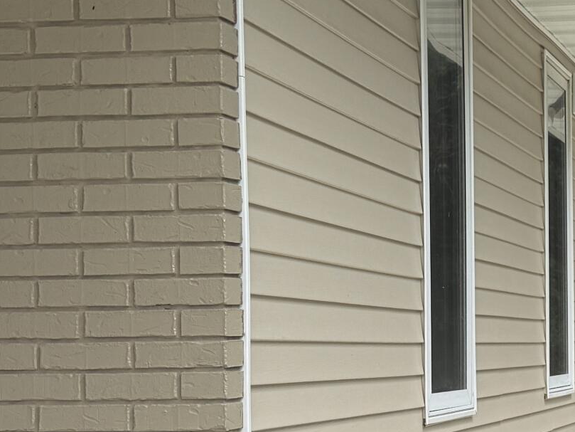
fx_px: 1479
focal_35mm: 89
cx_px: 667
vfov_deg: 16.5
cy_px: 352
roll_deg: +0.3
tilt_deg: -1.1
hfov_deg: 20.7
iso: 80
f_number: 1.78
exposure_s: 1/2370
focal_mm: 6.76
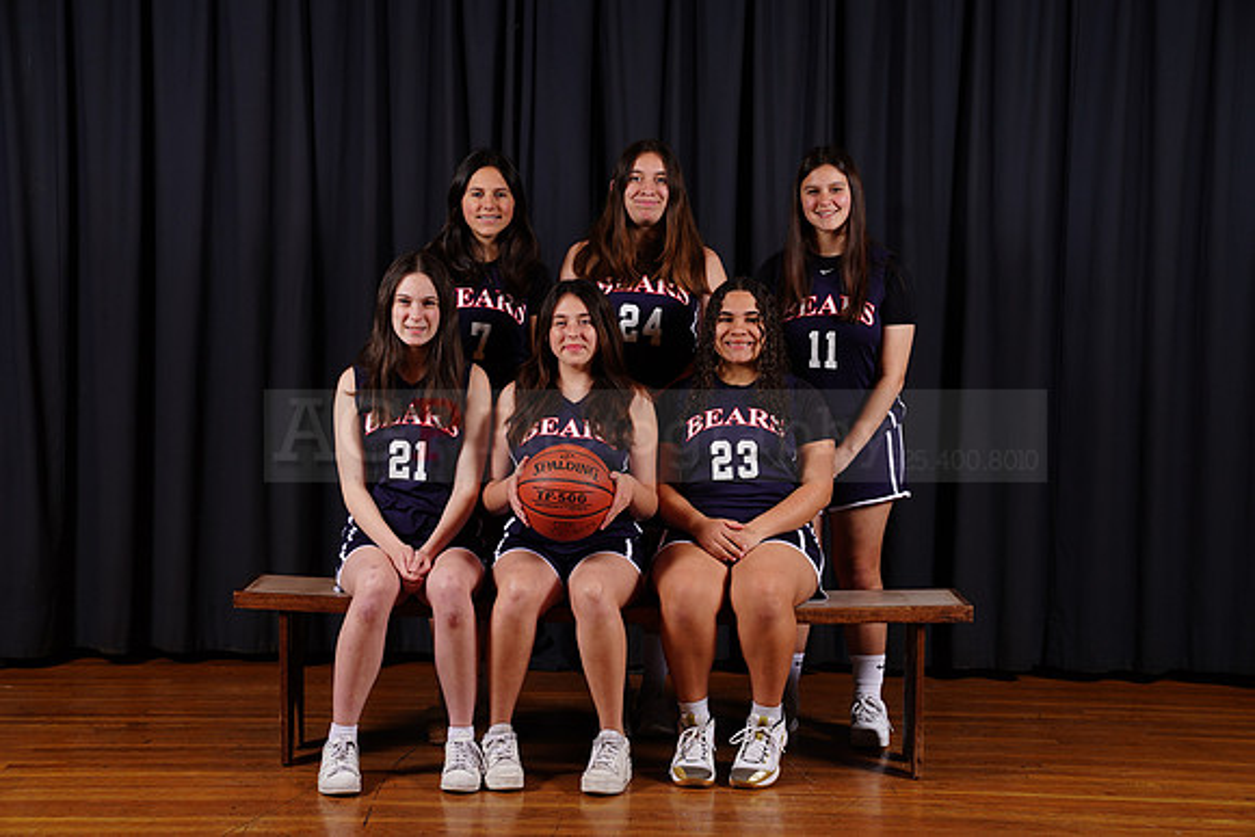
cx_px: 628
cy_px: 418
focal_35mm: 70
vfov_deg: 19.5
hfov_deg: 28.8
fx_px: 2441
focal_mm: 70
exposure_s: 1/250
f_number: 5.6
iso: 200
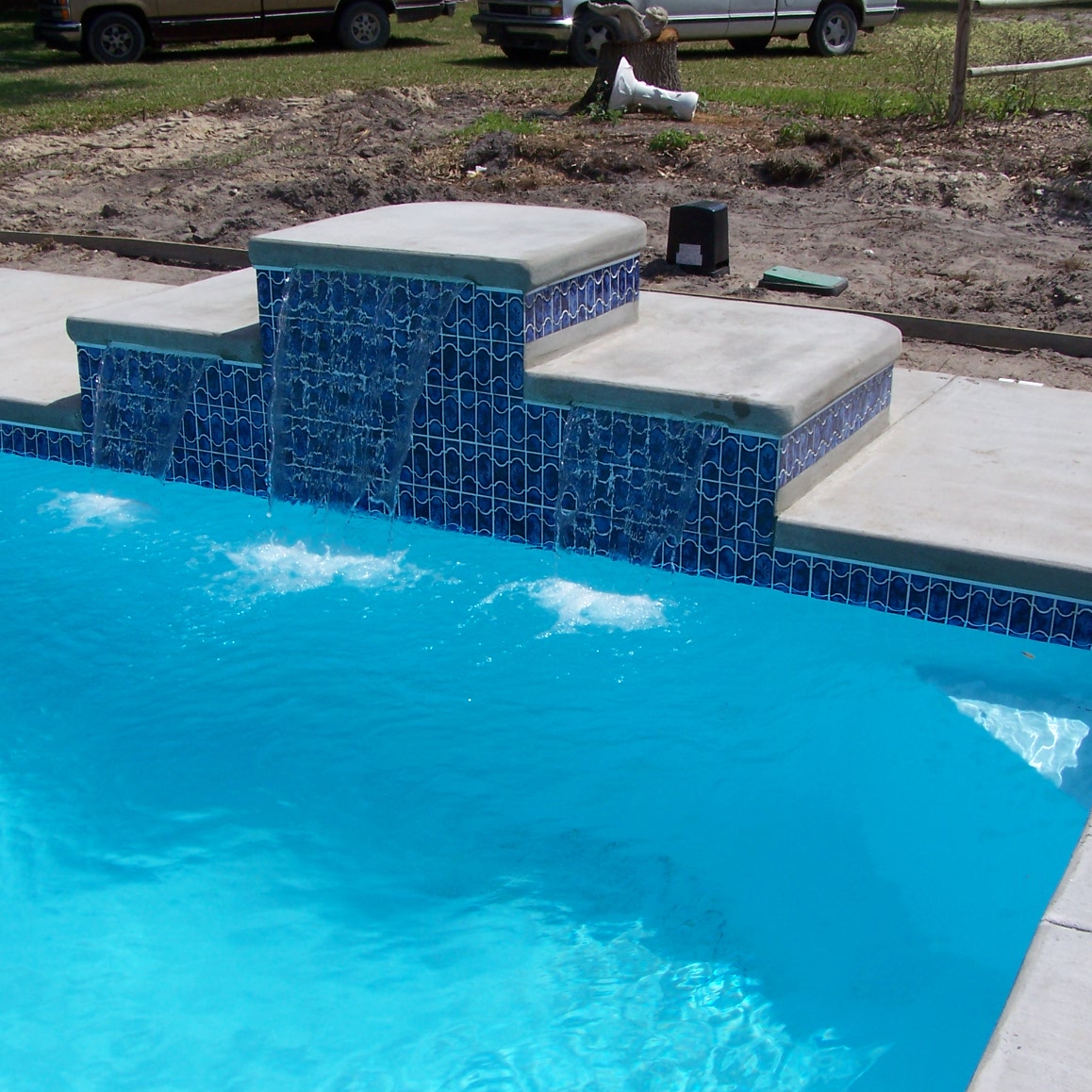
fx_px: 1606
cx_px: 551
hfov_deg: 37.6
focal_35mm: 45
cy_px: 547
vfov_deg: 37.6
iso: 80
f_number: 5.6
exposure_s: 1/750
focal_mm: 6.3
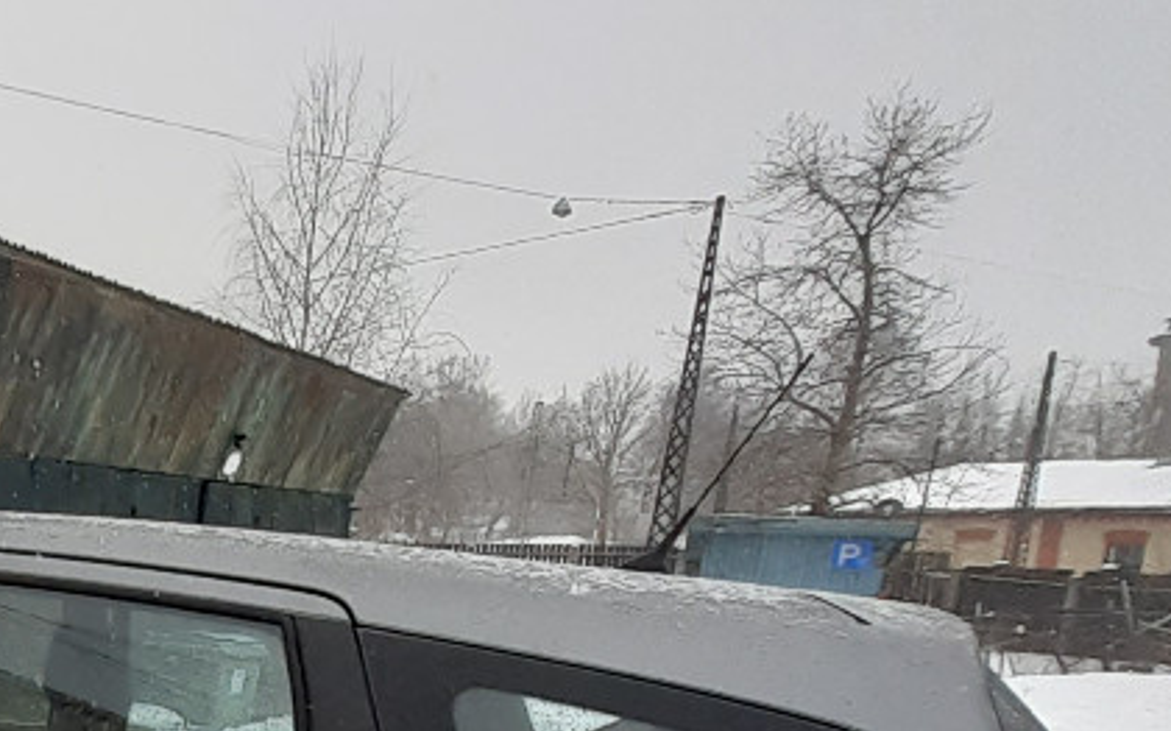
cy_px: 689
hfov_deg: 41.3
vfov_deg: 33.8
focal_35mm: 35
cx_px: -178
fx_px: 1116
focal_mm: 1.13
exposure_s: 1/604
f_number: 2.2
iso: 40
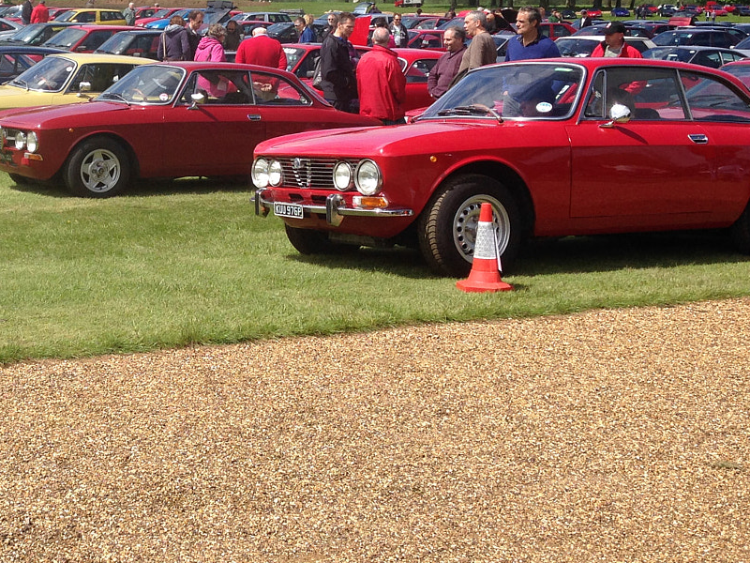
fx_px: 1430
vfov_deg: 21.9
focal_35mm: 66
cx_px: 64
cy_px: 85
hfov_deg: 28.2
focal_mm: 4.12
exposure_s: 1/1695
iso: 50
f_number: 2.4
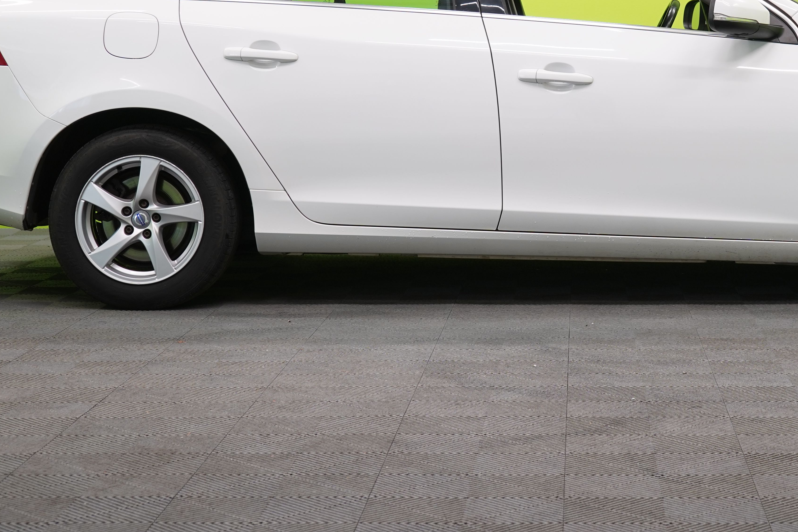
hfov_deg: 24.3
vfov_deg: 16.3
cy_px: 74
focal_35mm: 83
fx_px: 1840
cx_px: 556
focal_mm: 47
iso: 400
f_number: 5
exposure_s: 1/30
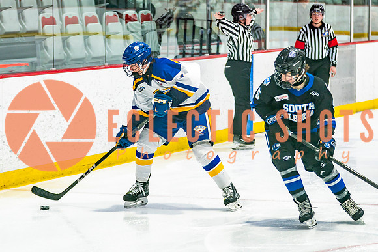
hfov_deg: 12.2
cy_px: 133
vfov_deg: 8.2
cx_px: 183
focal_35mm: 168
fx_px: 1764
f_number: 2.8
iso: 500
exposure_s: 1/640
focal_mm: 100
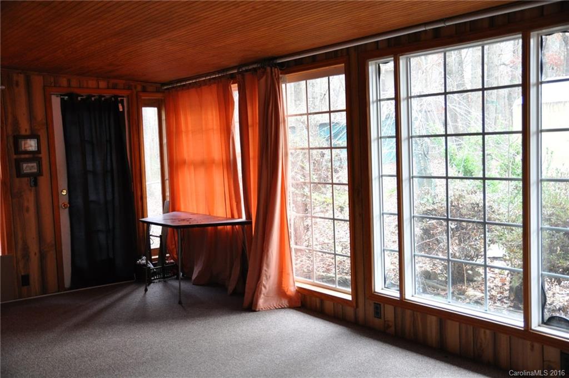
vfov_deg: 34.1
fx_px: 615
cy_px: 189
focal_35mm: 39
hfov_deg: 49.6
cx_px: 284
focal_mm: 26
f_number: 4
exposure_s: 1/50
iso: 800
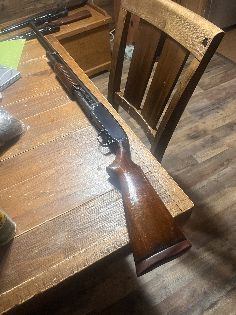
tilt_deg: -53.4
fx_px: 236
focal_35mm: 26
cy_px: 158
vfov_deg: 67.3
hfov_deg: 53.1
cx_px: 118
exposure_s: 1/60
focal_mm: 5.1
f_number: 1.6
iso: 400
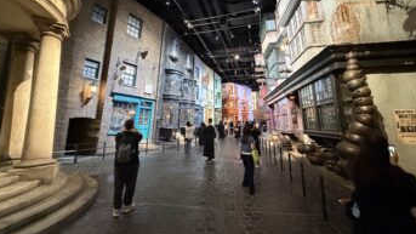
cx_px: 210
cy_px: 98
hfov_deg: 99.4
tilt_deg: +8.8
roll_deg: -0.1
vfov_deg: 66.7
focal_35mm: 16
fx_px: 177
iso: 1250
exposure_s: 1/33
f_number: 2.2
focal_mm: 2.22
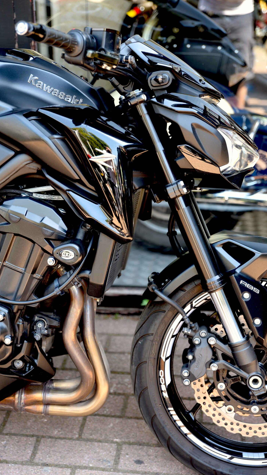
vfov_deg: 33.3
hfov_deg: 19.1
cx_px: 125
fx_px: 793
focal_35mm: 63
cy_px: 237
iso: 100
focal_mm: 60
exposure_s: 1/50
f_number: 2.8
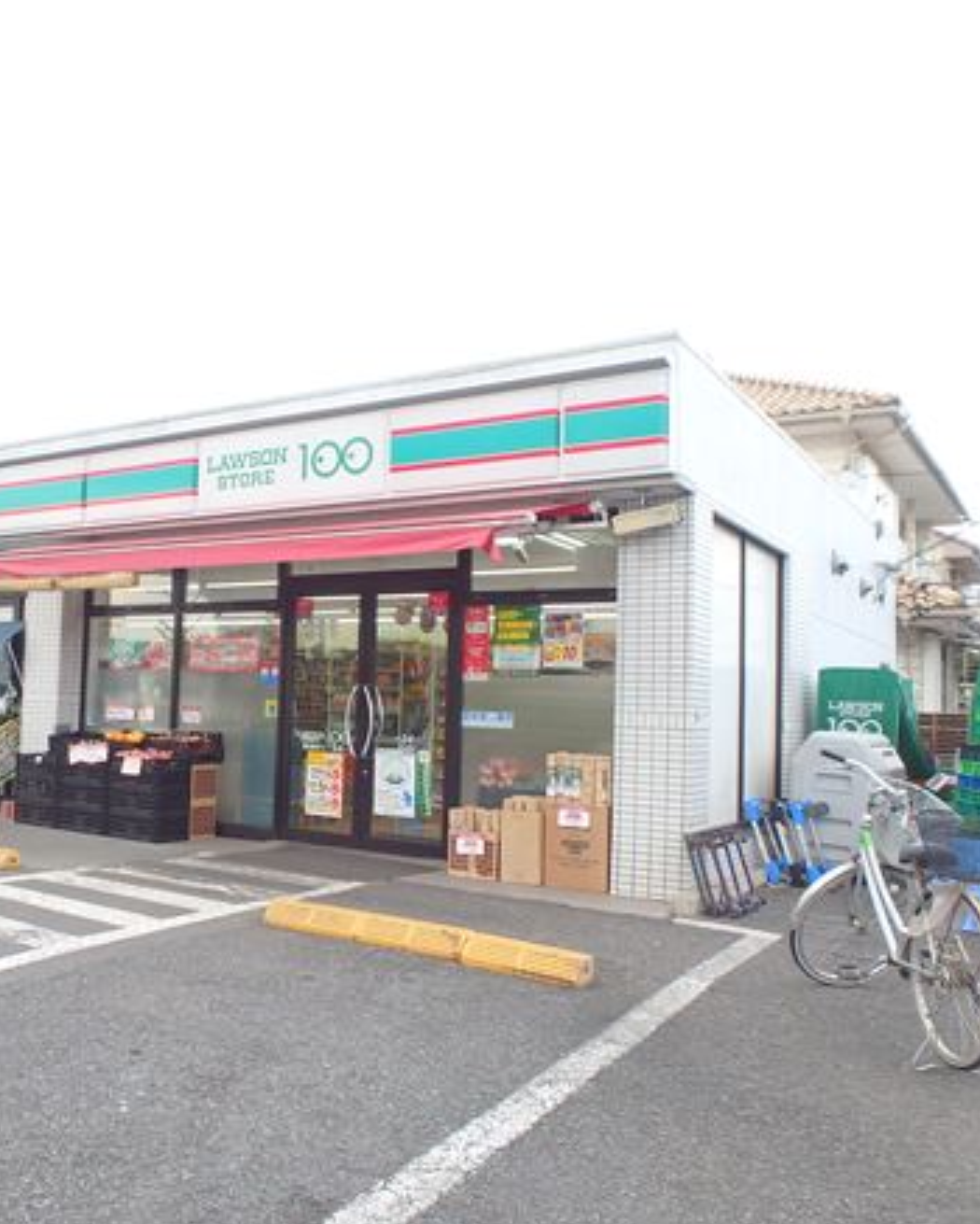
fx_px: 1087
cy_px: 661
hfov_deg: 47.3
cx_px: 288
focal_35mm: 30
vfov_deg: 58.7
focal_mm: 3.7
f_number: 3.5
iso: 125
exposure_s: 1/125
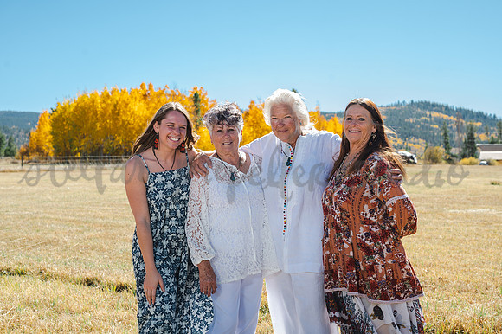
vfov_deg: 27.0
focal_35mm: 50
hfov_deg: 39.6
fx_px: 697
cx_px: 251
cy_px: 167
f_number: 5.6
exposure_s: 1/200
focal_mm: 50
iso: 80
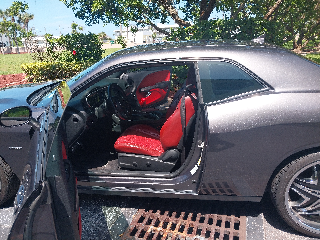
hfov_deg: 67.3
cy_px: 120
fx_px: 240
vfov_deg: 53.1
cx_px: 160
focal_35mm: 26
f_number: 1.8
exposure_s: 1/320
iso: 20
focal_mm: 4
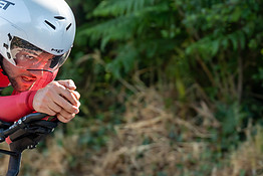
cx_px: 34
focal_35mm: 437
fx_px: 3194
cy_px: 135
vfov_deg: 3.1
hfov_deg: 4.7
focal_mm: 180
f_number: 4
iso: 1000
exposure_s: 1/1000
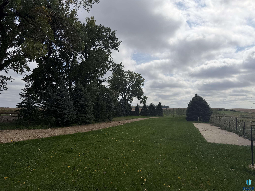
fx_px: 177
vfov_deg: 56.8
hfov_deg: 71.6
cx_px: 128
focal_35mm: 24
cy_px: 96
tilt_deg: +4.7
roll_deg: -0.2
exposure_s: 1/11905
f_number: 1.78
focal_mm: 6.76
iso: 80
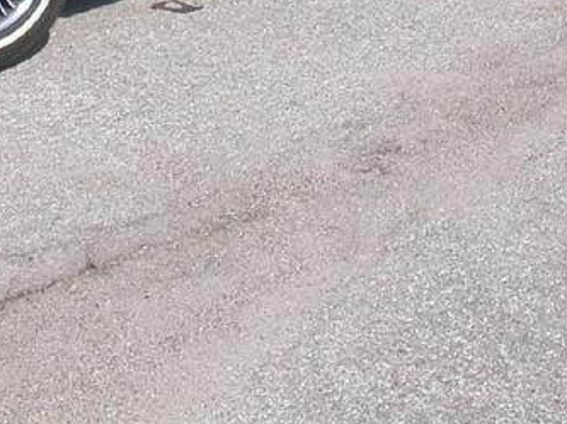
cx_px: 87
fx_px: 1914
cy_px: -228
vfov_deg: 12.0
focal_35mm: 117
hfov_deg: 16.7
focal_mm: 7.85
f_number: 7.5
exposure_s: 1/325
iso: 100
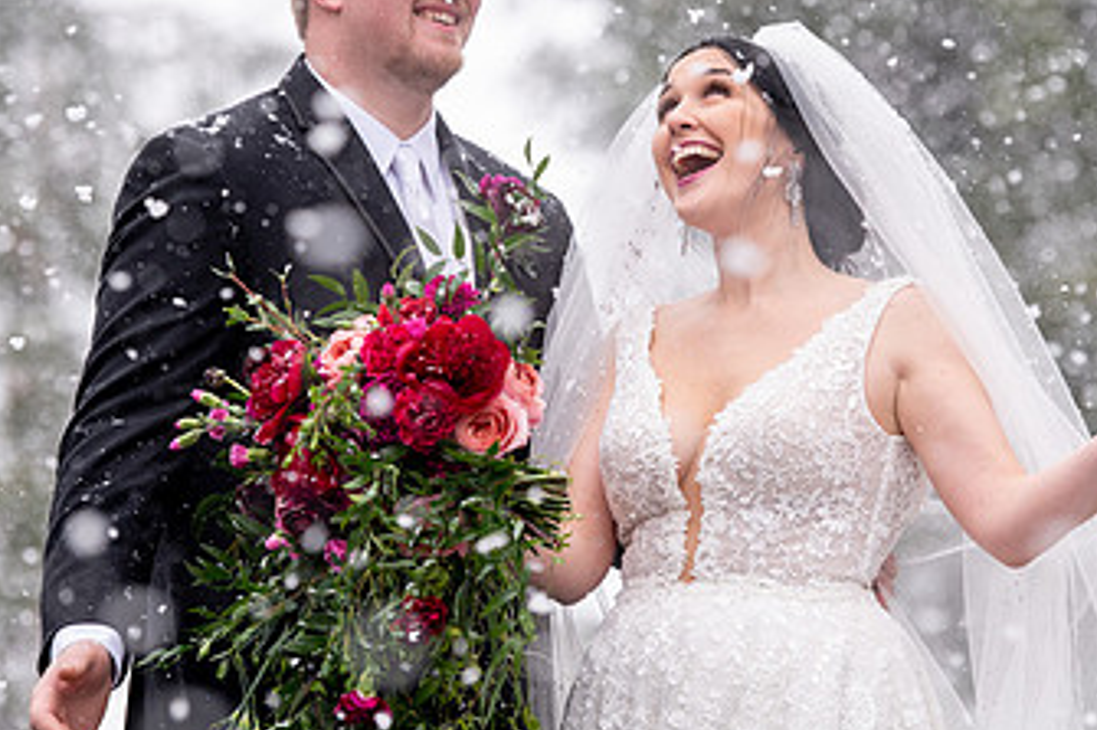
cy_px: 229
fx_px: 8436
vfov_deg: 5.0
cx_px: 632
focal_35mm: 277
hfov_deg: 7.4
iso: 400
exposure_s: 1/1000
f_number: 3.5
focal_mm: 160
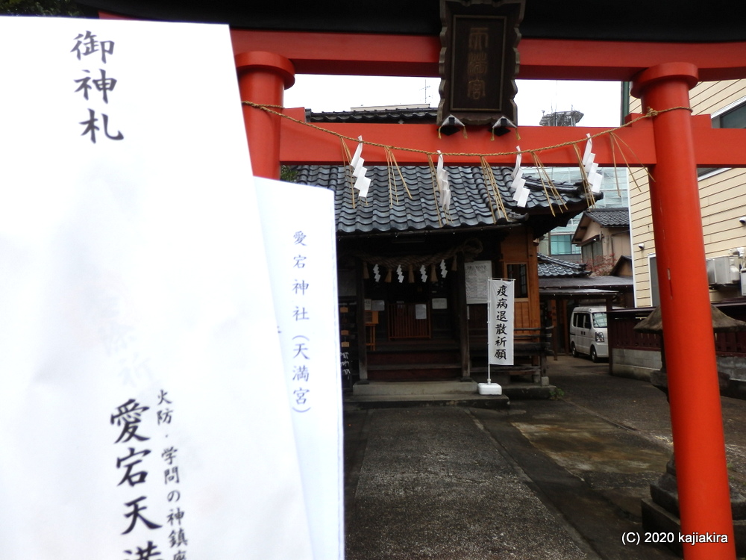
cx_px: 373
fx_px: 539
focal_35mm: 25
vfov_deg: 54.9
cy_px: 280
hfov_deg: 69.4
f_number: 3
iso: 80
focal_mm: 4.5
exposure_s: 1/1600
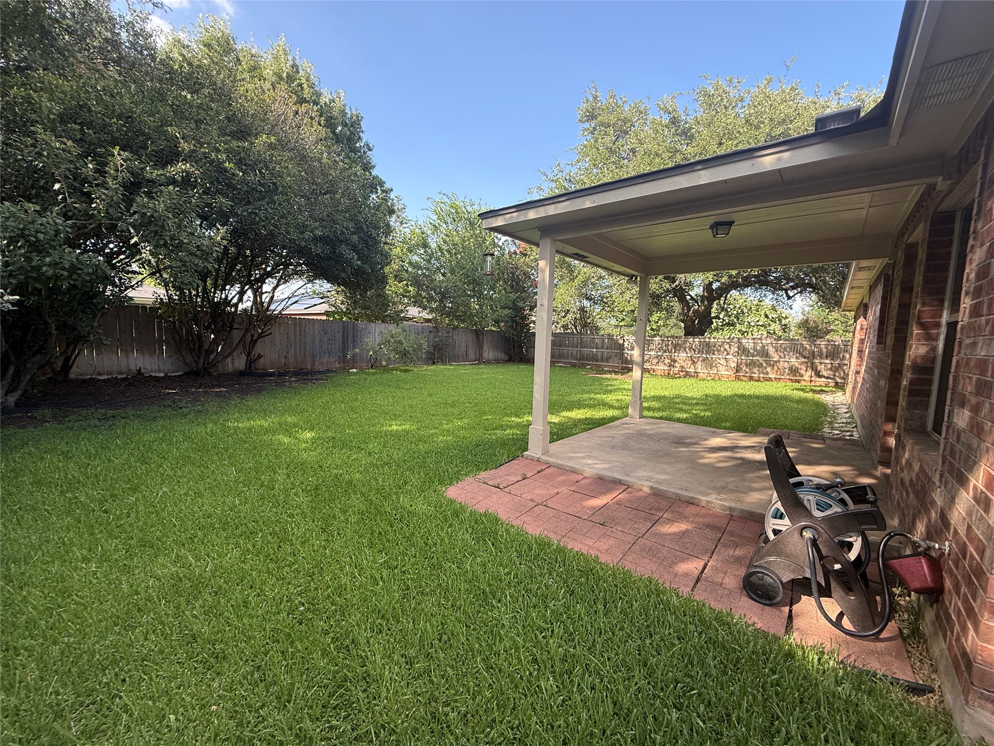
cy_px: 373
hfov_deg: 102.1
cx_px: 497
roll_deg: -1.8
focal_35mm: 14
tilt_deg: -5.0
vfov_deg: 85.7
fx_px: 402
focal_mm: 2.22
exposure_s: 1/368
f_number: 2.2
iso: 64
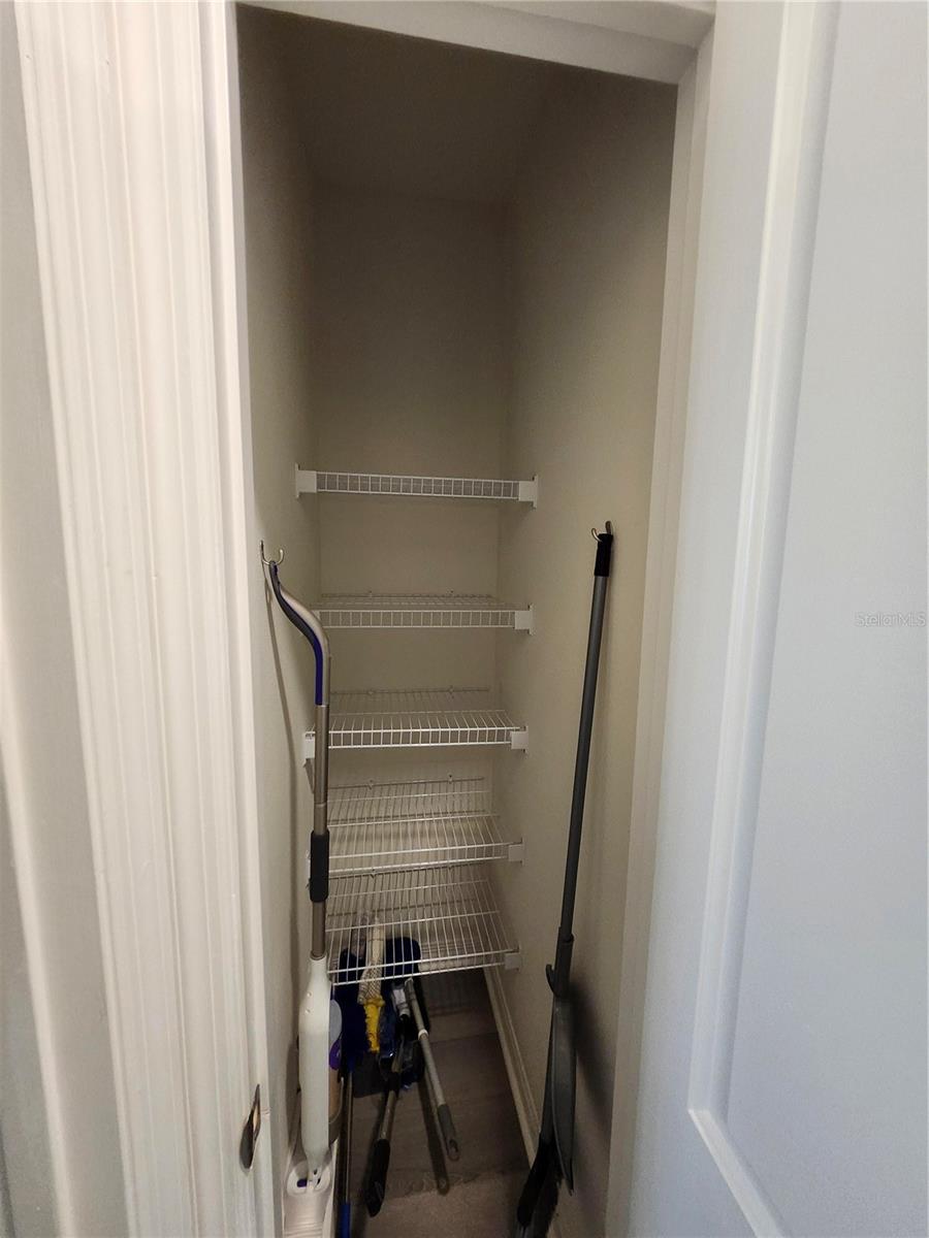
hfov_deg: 89.9
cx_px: 464
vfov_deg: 106.2
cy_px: 619
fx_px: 465
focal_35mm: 13
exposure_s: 1/60
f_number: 2.2
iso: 320
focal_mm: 1.74
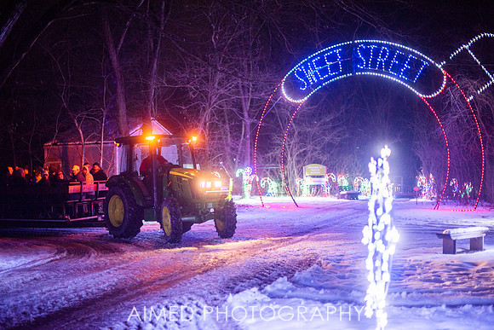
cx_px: 247
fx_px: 697
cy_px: 165
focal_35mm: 51
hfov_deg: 39.0
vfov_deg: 26.6
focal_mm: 50
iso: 1250
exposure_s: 1/200
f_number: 1.4
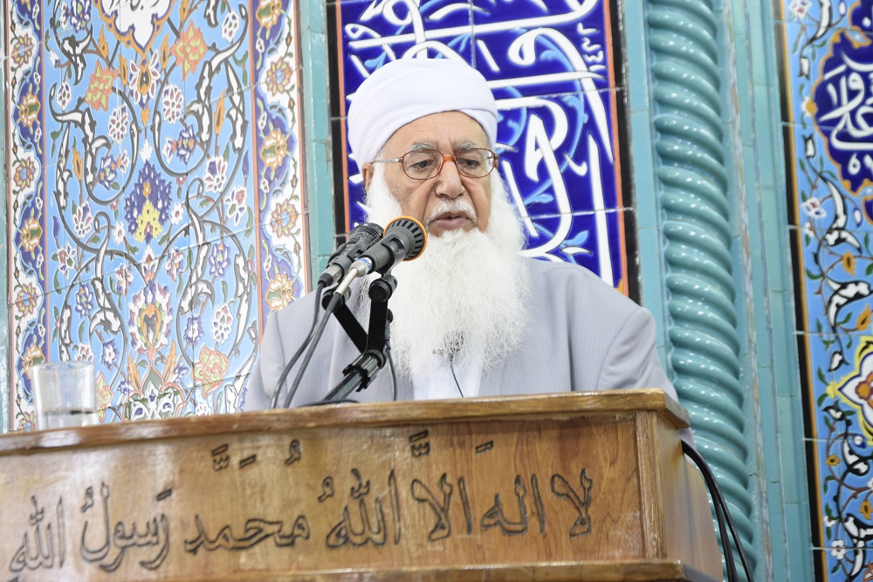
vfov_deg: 13.8
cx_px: 436
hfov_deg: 20.6
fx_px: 2401
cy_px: 291
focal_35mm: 99
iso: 1000
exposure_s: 1/25
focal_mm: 66
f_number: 5.6
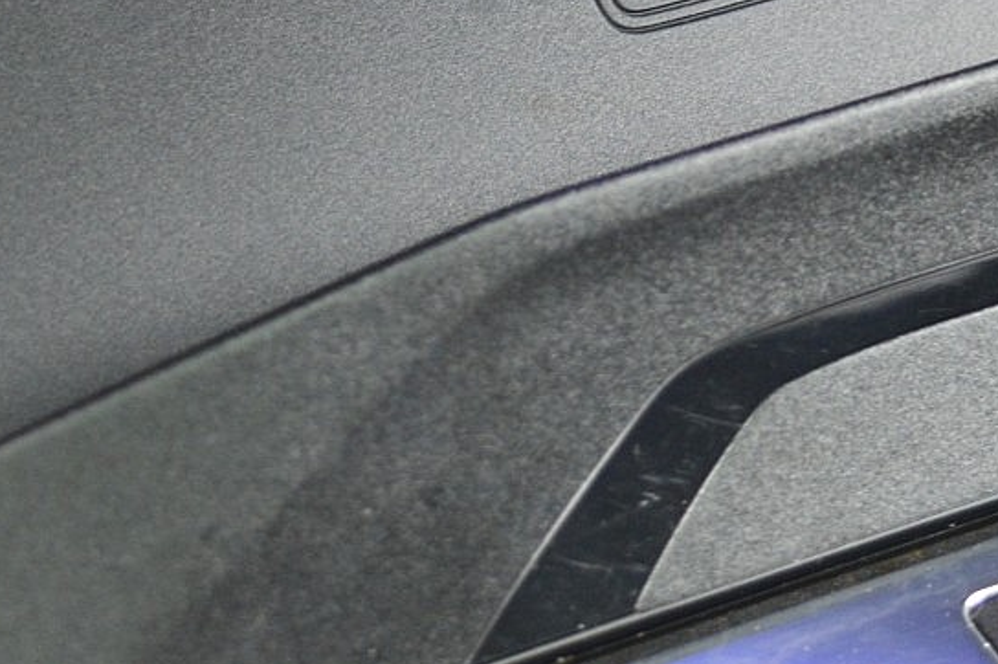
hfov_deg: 11.5
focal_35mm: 179
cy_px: -139
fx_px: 4959
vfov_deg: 7.6
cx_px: 706
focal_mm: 40
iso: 800
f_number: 4.8
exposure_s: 1/20
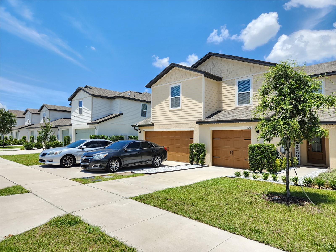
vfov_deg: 58.9
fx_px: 223
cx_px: 168
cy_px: 126
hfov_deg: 73.9
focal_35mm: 23
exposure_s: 1/1235
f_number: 1.8
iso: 20
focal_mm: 5.4
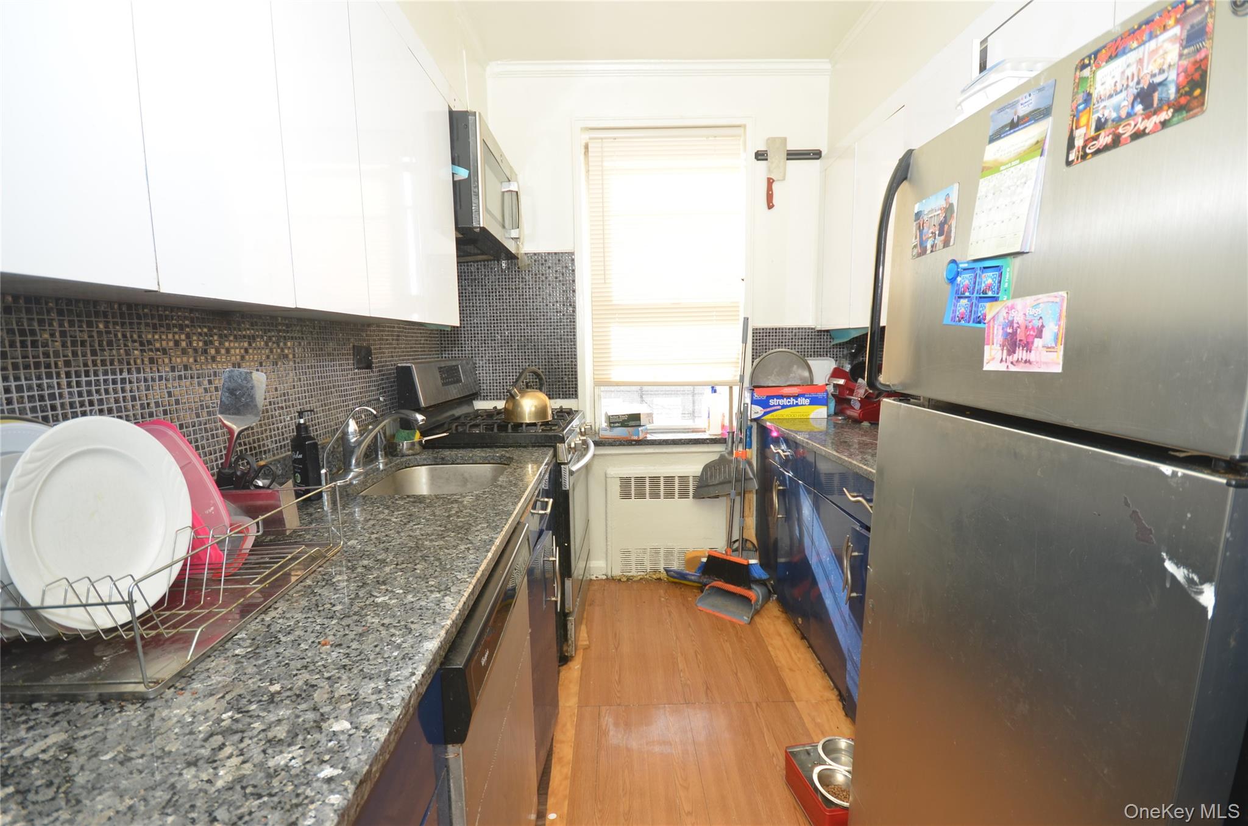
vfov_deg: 71.8
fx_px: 571
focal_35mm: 16
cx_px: 624
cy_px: 413
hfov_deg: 95.1
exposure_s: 1/60
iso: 125
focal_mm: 11
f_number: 5.6
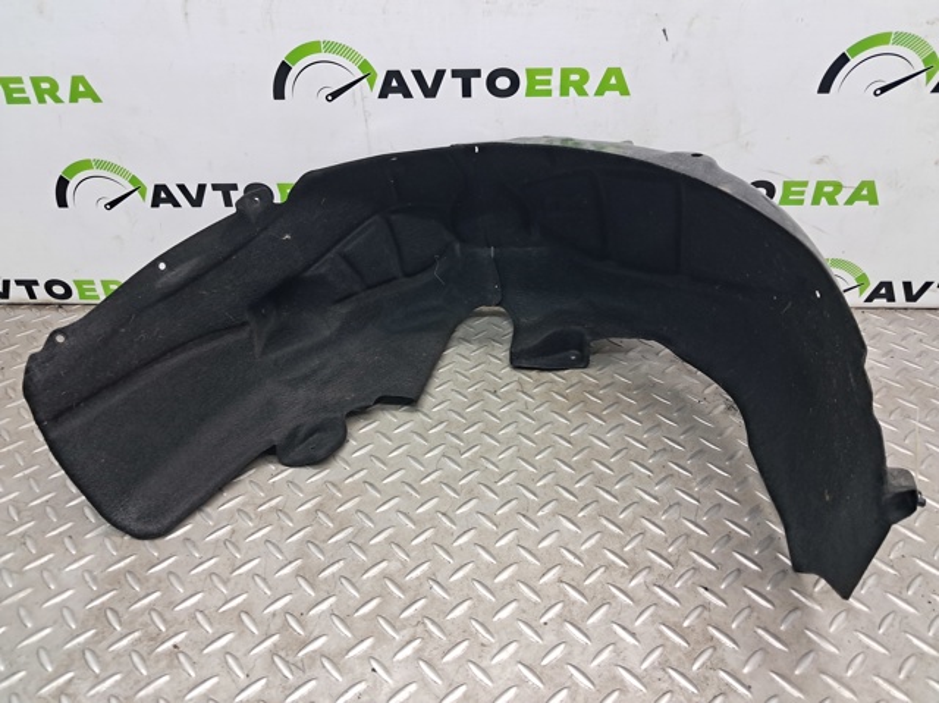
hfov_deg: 65.4
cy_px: 352
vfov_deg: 51.3
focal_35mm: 27
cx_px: 470
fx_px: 732
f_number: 1.8
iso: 160
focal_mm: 4
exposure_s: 1/50
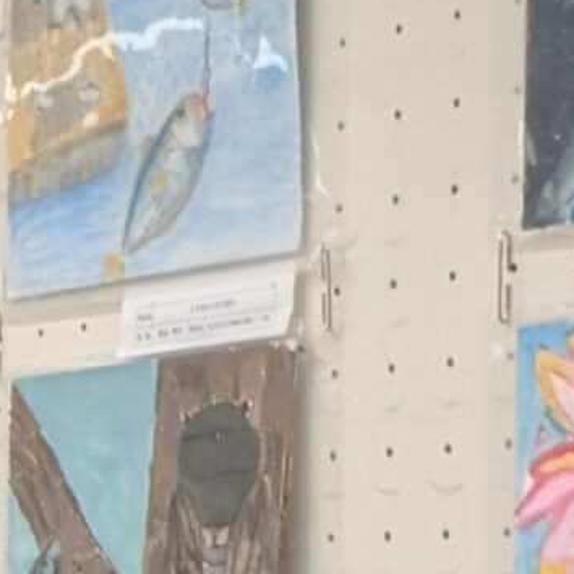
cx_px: -472
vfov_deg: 10.4
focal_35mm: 166
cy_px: 678
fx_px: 3114
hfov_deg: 9.9
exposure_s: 1/173
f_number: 2.2
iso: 125
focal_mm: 3.06
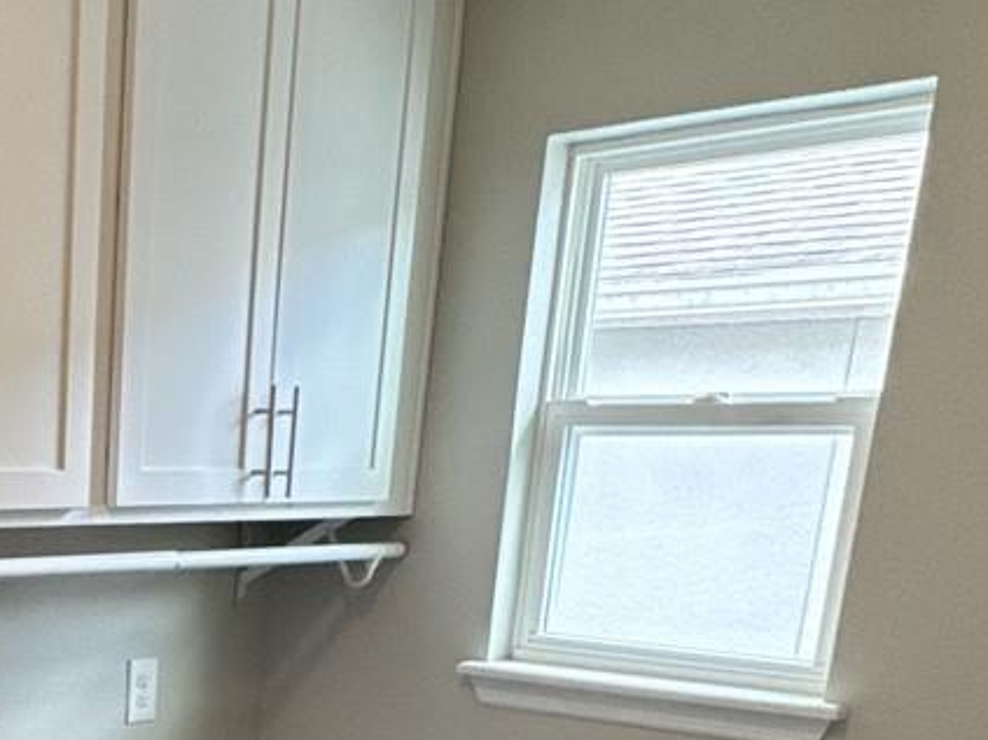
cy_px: 915
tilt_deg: -18.0
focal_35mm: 53
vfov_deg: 24.6
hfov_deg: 32.8
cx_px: -33
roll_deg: -1.3
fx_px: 1512
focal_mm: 2.22
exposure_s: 1/120
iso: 250
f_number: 2.2
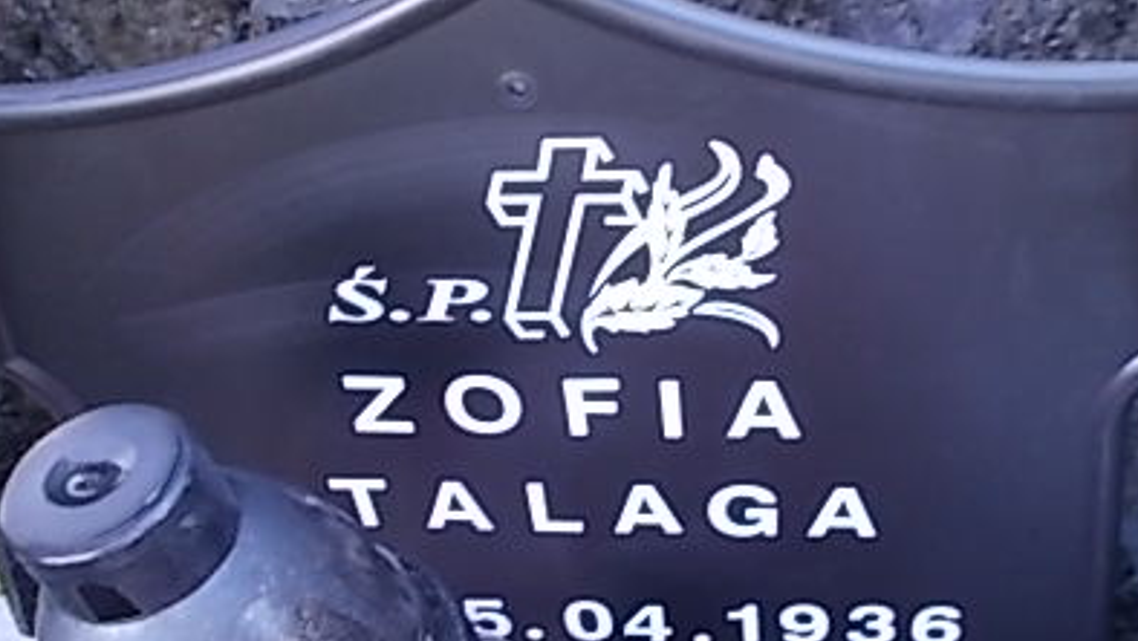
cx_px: 676
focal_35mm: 46
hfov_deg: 44.4
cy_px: 413
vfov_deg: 25.9
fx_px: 1389
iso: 160
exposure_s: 1/25
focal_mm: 4.6
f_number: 3.2
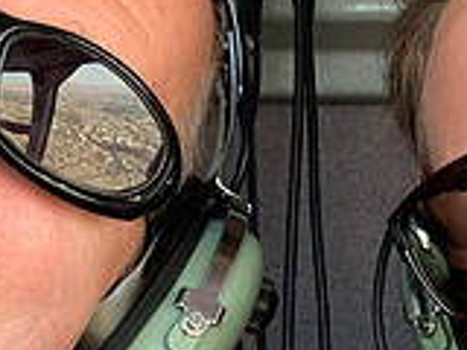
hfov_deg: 17.0
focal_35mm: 116
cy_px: 223
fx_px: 1565
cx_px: 269
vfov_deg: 12.8
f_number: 2.2
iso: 64
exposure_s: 1/90
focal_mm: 2.87
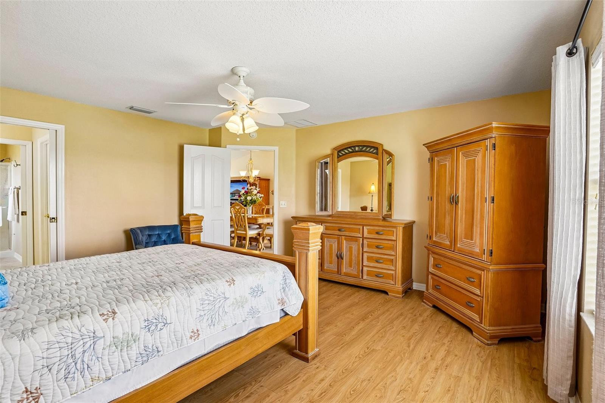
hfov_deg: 93.3
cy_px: 202
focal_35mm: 17
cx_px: 302
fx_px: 286
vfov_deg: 70.4
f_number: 9
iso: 400
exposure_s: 1/10
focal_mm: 17
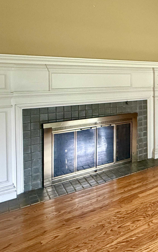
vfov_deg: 56.9
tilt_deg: -1.8
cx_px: 187
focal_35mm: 33
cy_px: 84
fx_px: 227
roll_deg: +0.0
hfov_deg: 32.2
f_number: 2.2
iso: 1000
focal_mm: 2.22
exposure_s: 1/60
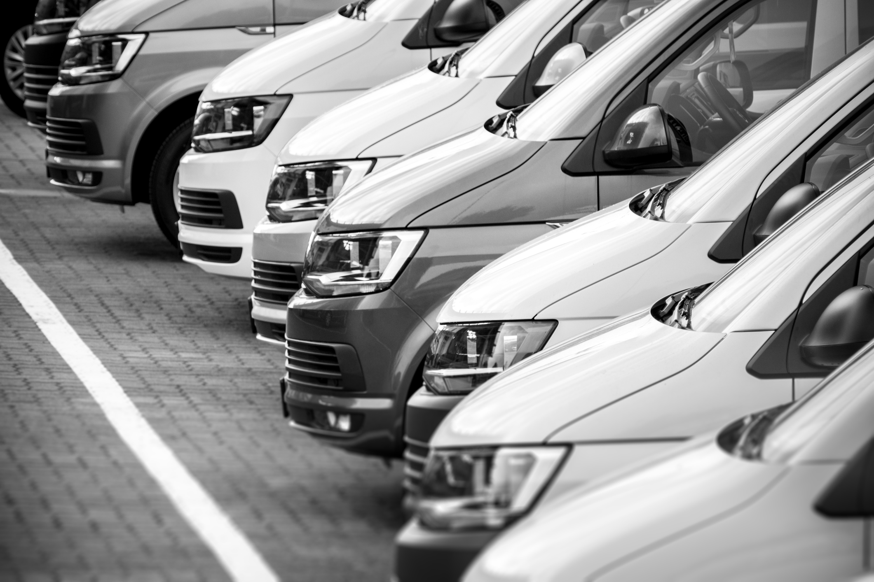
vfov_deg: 4.1
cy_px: 291
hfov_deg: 6.1
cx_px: 437
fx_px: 8157
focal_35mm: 336
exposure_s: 1/200
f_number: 5.6
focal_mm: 122.41
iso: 125
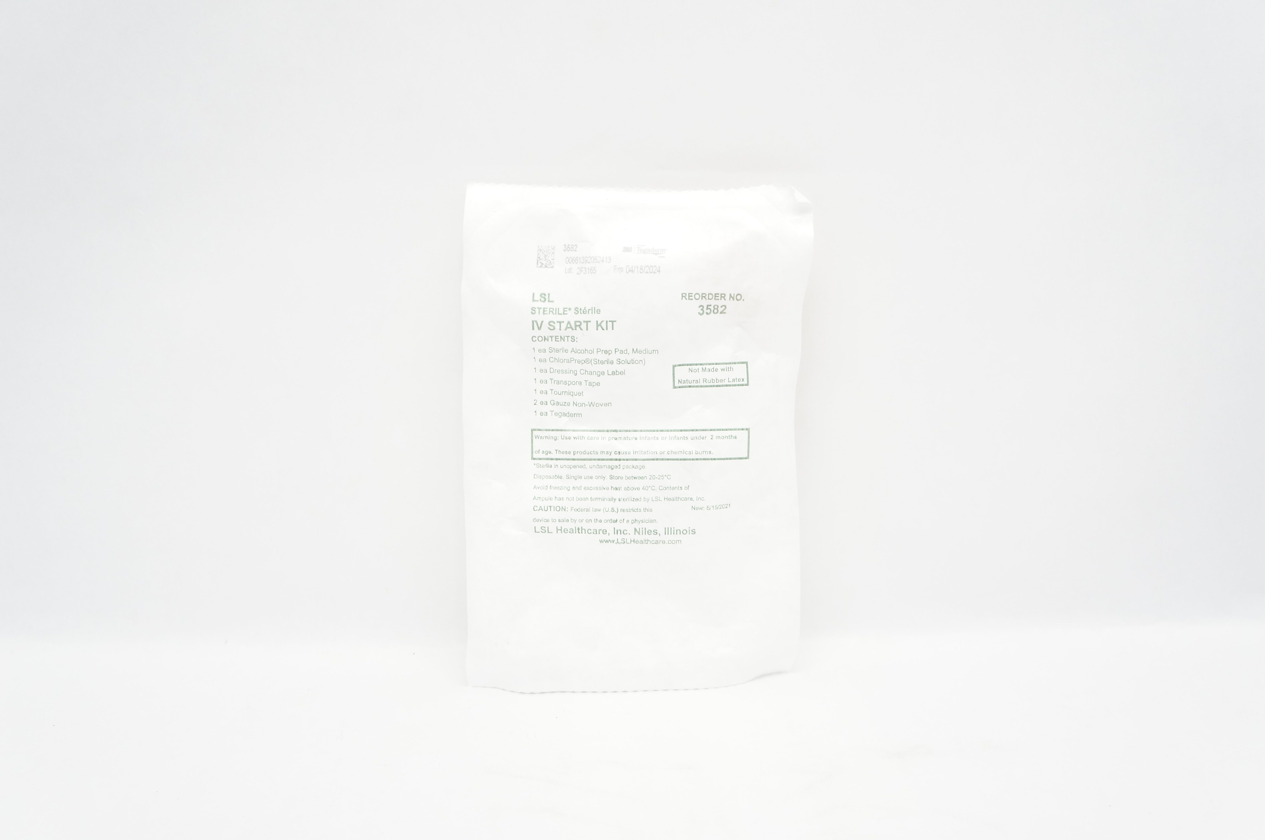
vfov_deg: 43.5
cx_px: 632
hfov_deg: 62.0
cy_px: 420
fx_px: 1053
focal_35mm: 30
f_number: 5.6
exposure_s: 1/60
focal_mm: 20
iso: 800
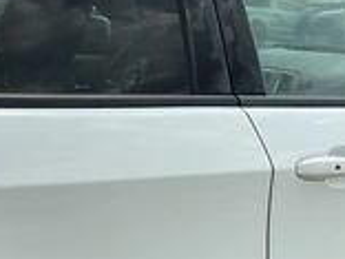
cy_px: 305
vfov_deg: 19.3
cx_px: 4
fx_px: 718
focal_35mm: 72
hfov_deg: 25.7
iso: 25
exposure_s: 1/1675
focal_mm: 3
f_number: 1.8
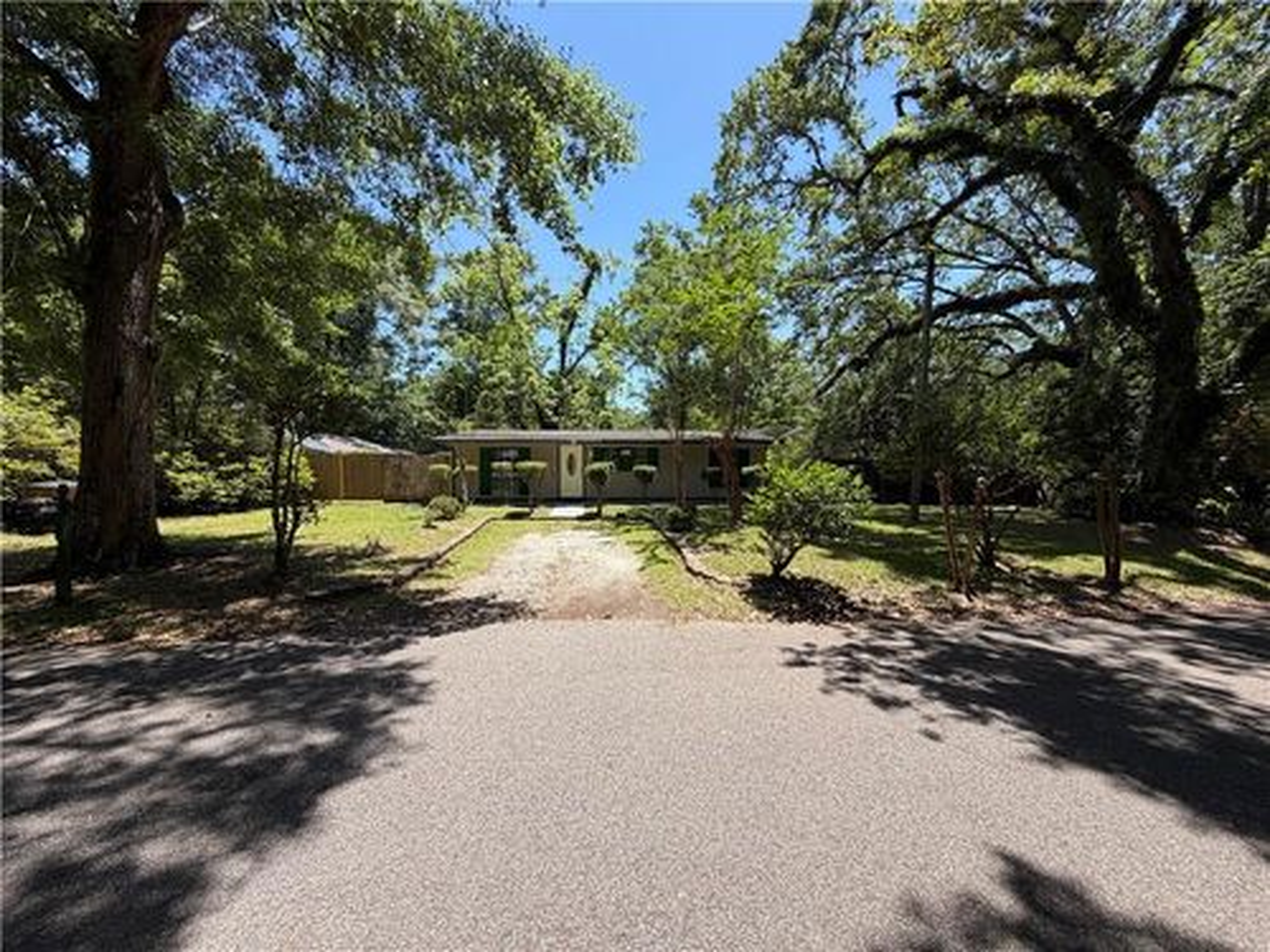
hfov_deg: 102.1
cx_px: 635
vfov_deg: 85.7
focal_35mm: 14
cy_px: 476
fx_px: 514
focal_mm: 2.22
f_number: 2.2
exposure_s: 1/701
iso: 40
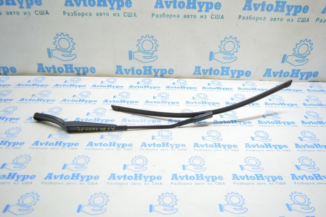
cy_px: 108
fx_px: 244
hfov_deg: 67.4
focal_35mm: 27
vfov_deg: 47.9
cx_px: 163
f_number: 3.5
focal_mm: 18
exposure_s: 1/40
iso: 400
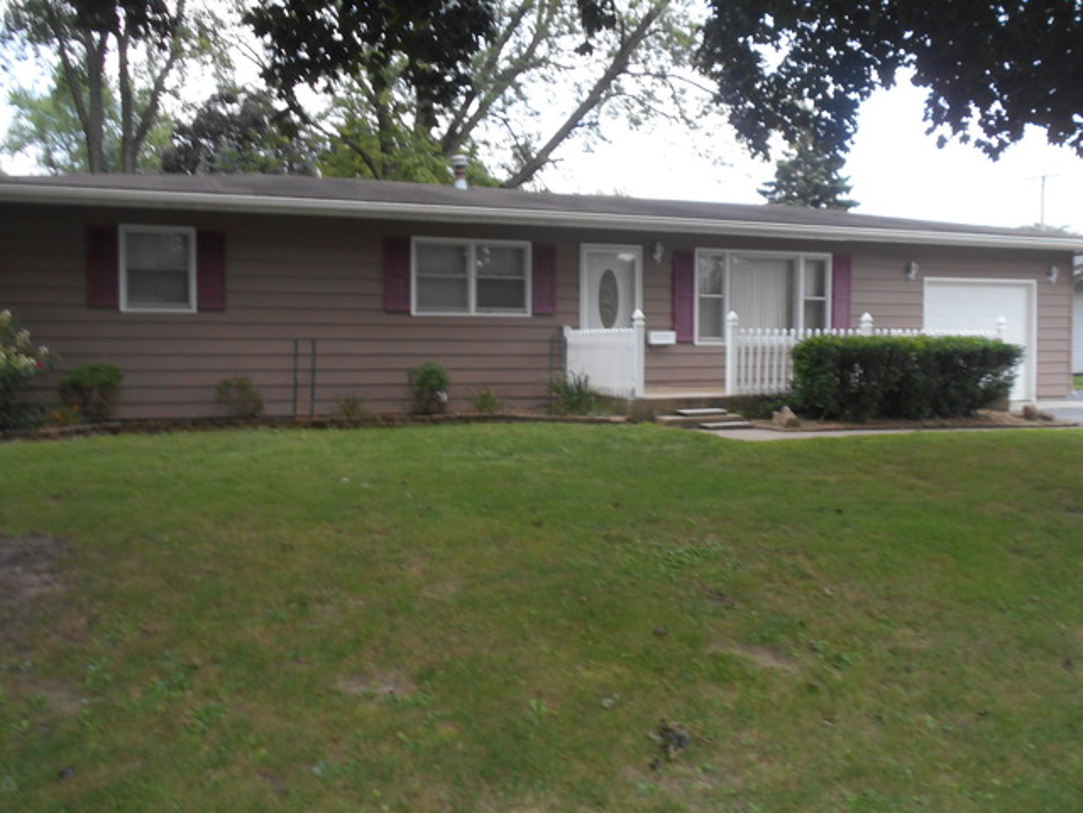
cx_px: 542
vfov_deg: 44.2
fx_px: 1001
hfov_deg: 56.8
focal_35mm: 32
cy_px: 406
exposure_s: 1/30
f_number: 3.6
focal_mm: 5.8
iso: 200
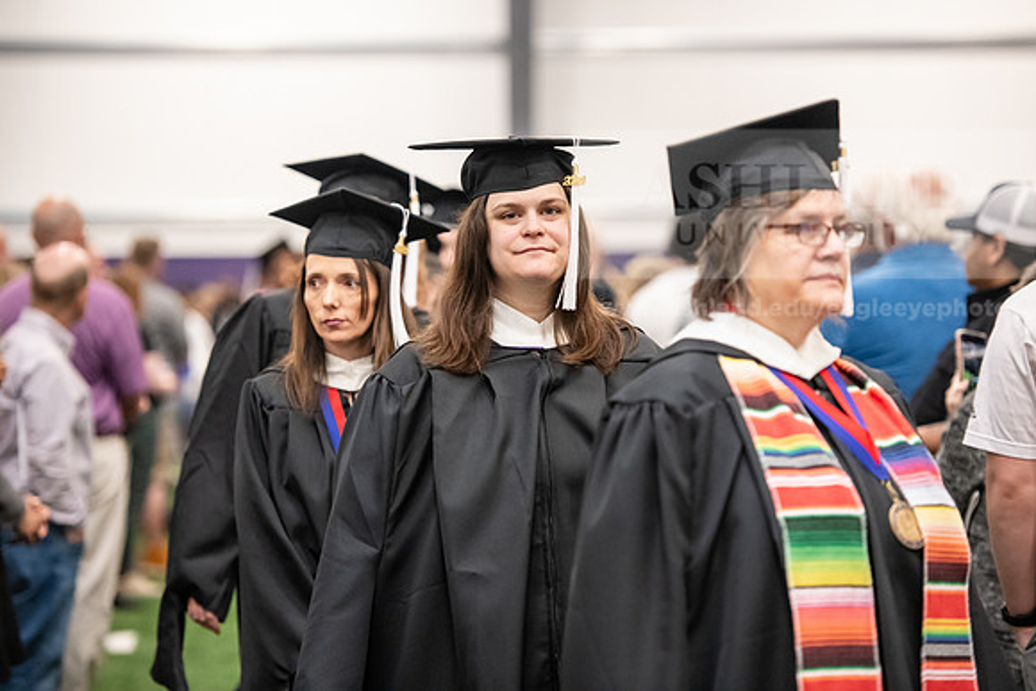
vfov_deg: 10.2
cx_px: 518
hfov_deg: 15.2
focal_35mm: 135
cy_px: 346
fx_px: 3886
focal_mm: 135
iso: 3200
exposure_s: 1/200
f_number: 3.2
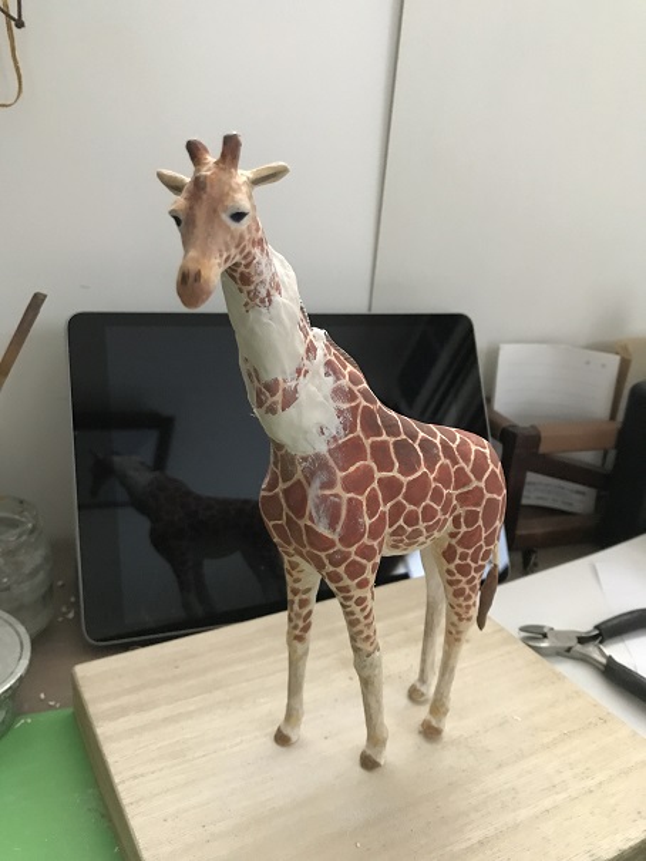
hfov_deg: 49.8
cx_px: 323
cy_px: 430
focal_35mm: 28
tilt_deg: -17.9
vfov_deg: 63.4
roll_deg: -4.8
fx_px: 696
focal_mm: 3.99
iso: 100
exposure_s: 1/15
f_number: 1.8
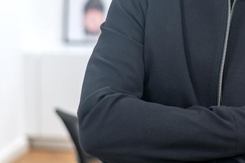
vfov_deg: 11.8
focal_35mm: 114
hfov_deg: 17.7
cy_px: -10
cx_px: 215
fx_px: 775
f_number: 2.5
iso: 250
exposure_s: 1/125
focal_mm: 50
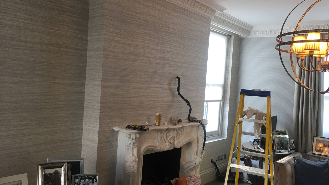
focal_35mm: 32
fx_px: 279
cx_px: 166
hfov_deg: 61.0
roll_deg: -5.3
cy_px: 95
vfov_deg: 36.7
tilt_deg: -1.5
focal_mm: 4.15
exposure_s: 1/33
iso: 40
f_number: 2.2
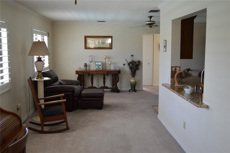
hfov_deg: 49.6
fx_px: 249
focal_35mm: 39
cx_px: 115
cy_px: 76
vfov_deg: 34.1
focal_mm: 26
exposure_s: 1/40
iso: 400
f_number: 4.2
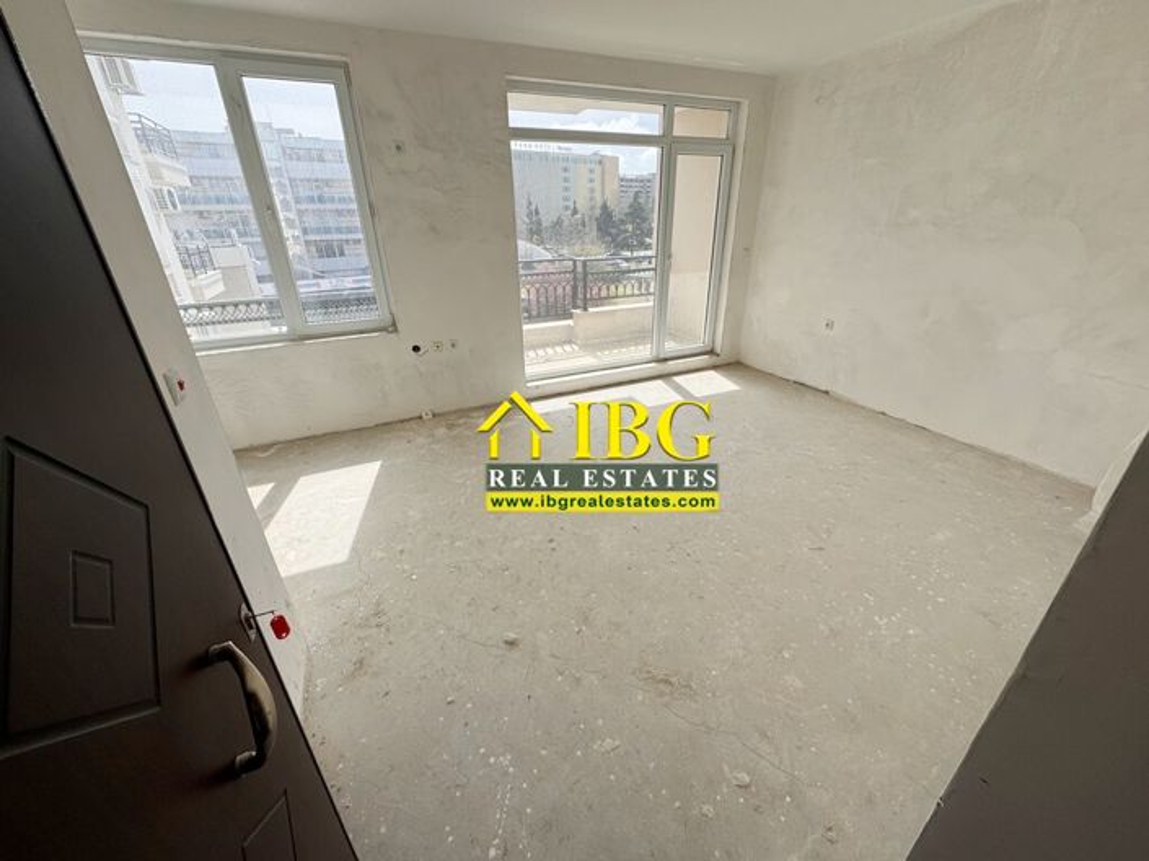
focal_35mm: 14
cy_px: 430
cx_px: 574
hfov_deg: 102.1
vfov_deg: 85.6
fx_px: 464
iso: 50
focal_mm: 2.22
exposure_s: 1/771
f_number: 2.2
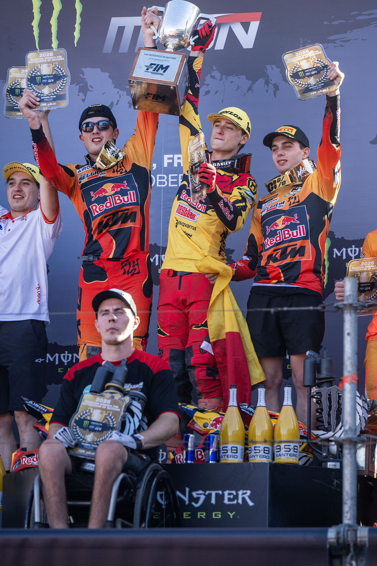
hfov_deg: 9.2
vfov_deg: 13.7
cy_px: 283
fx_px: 2356
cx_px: 188
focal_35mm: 150
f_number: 3.5
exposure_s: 1/1000
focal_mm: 150
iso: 250
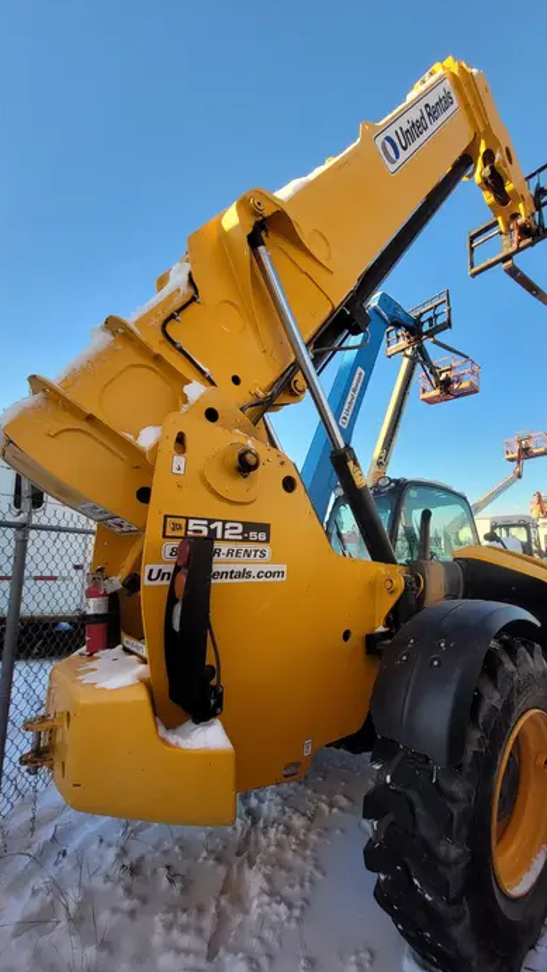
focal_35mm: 15
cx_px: 371
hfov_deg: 68.2
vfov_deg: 102.9
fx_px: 387
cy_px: 506
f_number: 2.2
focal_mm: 1.74
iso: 40
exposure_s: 1/345
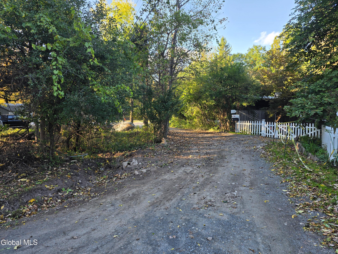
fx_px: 225
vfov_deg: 58.9
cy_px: 127
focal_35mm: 23
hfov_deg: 73.9
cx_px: 169
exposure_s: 1/359
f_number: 1.7
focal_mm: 6.25
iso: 50
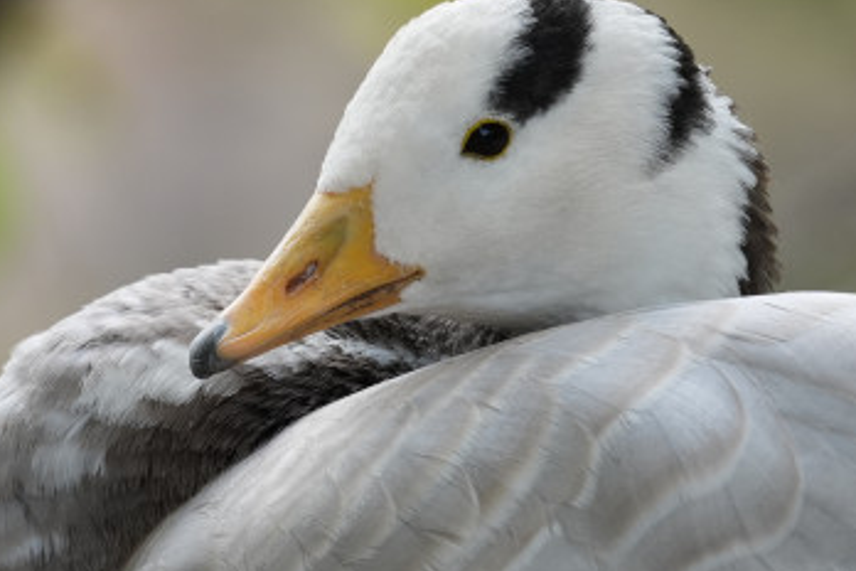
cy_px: 473
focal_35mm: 1833
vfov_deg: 0.8
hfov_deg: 1.1
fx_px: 43581
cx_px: 900
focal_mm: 600
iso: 800
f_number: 6.3
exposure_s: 1/200
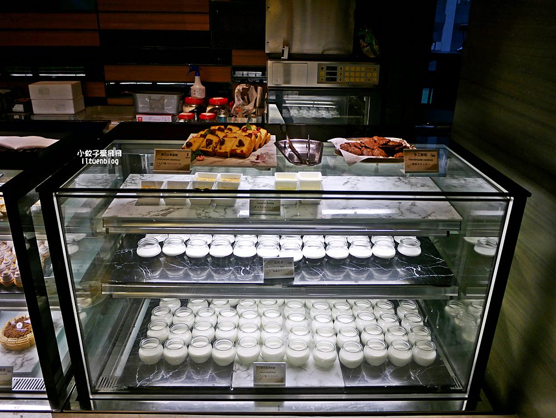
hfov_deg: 63.4
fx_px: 450
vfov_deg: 49.8
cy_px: 209
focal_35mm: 28
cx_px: 278
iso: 200
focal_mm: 14
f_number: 2.5
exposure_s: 1/125
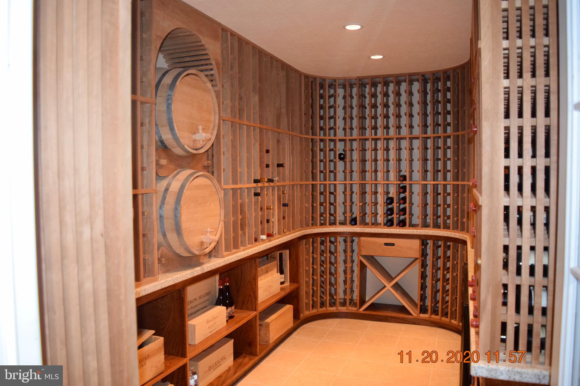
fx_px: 435
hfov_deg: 67.4
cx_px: 290
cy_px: 193
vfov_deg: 47.9
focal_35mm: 27
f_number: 3.5
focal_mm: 18
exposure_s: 1/60
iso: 3200
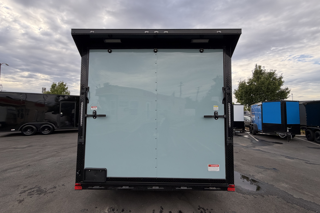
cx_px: 159
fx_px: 133
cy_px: 106
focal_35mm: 15
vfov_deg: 77.3
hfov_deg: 100.4
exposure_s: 1/502
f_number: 2.2
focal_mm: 2.22
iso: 64
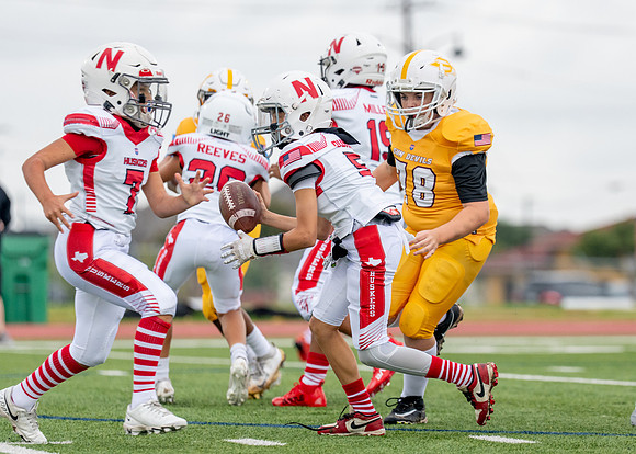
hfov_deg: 6.5
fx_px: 5585
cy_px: 274
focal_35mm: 309
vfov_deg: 4.7
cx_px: 449
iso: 500
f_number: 2.8
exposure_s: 1/2000
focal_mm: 167
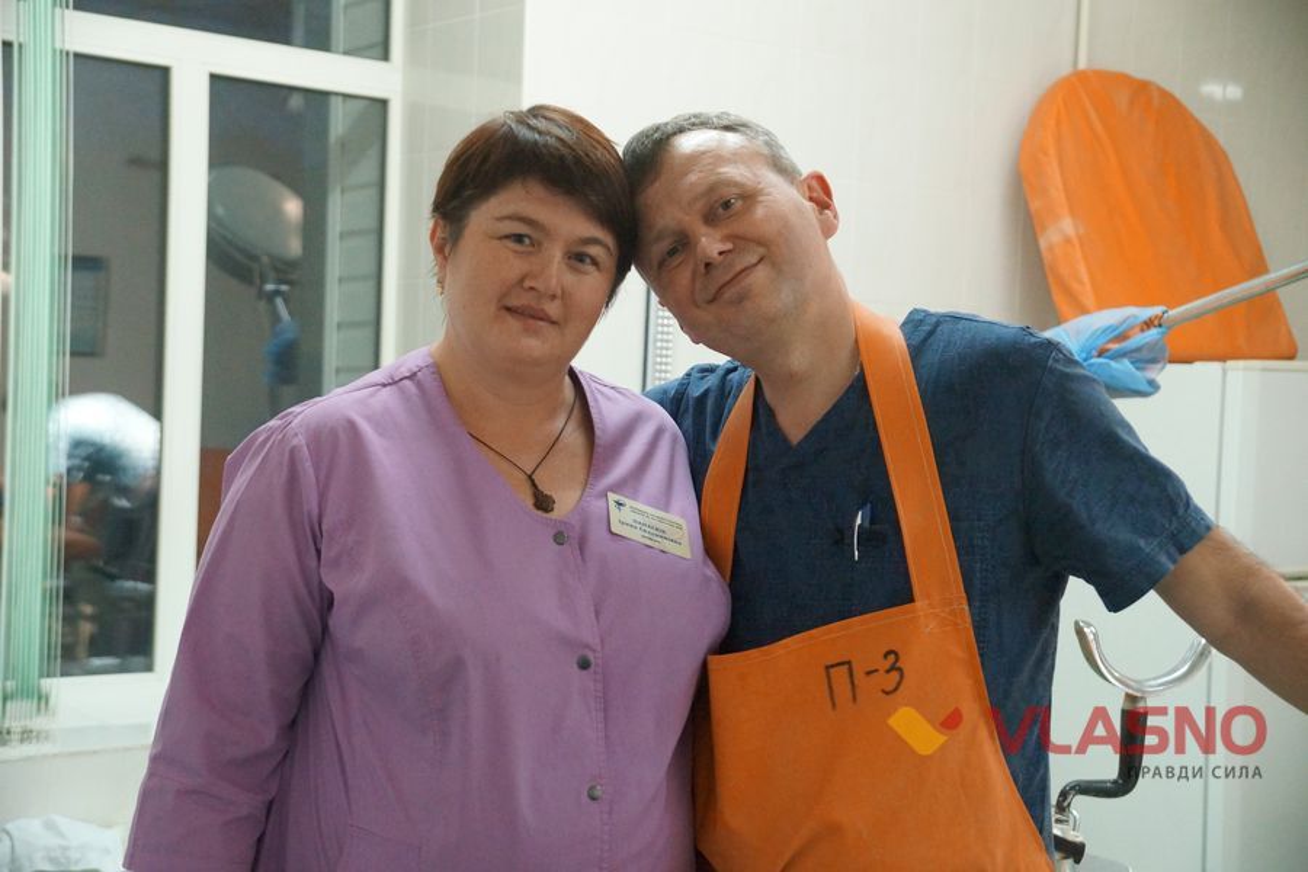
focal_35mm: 52
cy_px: 436
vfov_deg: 25.8
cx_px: 654
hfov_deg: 37.9
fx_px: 1907
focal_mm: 35
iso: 3200
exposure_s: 1/60
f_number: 4.5
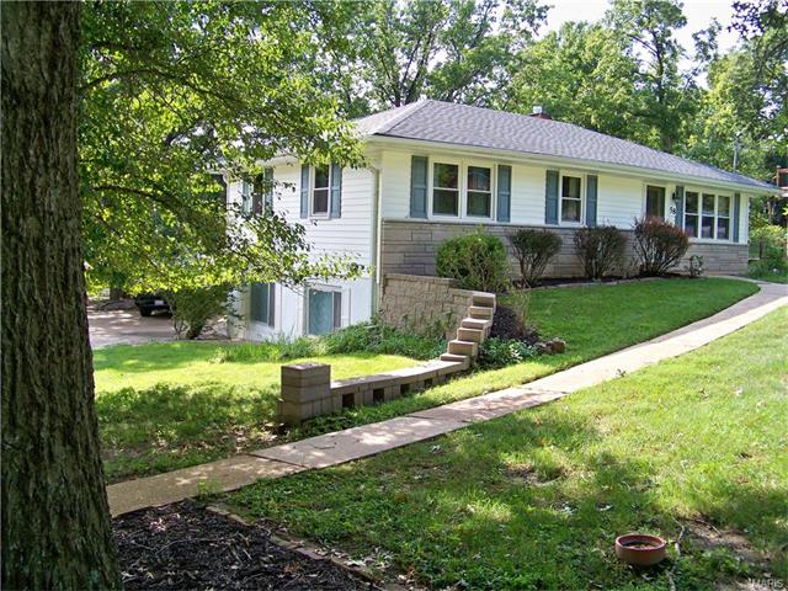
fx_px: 751
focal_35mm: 33
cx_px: 394
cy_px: 296
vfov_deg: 42.9
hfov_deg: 55.4
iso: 80
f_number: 2.8
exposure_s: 1/250
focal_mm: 5.85
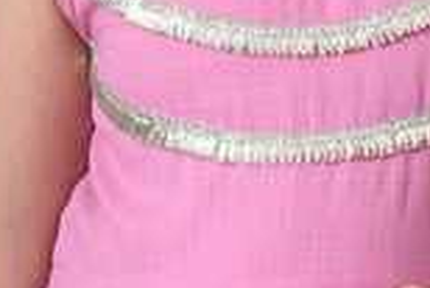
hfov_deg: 7.7
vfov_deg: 5.1
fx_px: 3180
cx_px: 363
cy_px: 404
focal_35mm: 266
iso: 320
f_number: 8
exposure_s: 1/160
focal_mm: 78
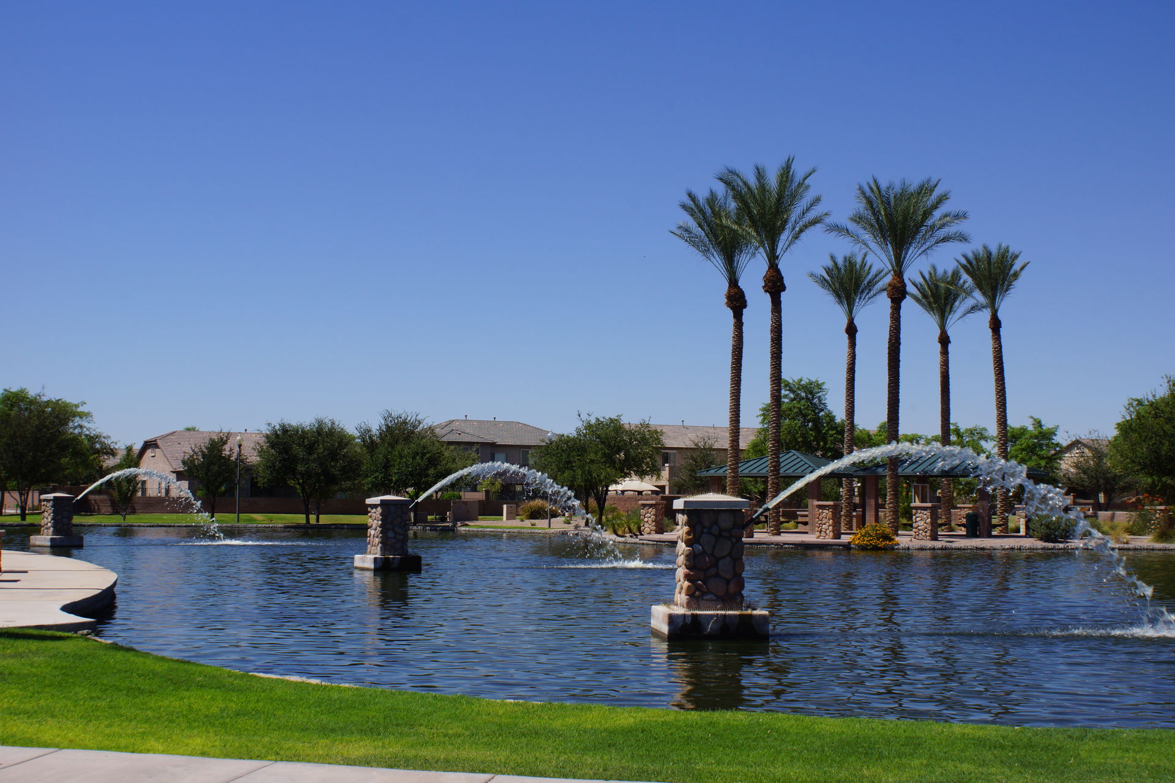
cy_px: 392
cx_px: 588
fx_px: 1469
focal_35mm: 45
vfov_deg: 29.9
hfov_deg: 43.6
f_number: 13
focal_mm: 30
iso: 100
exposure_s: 1/200
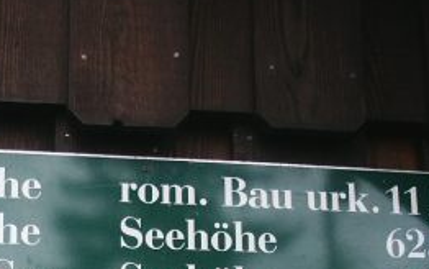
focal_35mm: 85
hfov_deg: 24.2
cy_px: 348
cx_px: 128
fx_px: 994
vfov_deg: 14.7
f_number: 3
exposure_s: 1/180
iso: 64
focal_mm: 7.18
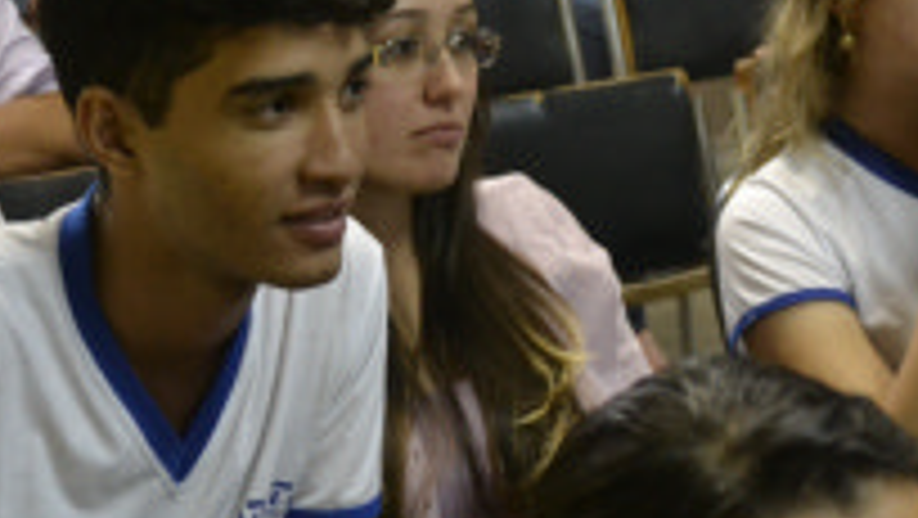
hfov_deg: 17.3
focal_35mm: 123
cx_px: 698
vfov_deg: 9.9
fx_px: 2996
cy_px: 322
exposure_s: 1/60
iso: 2000
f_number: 4.2
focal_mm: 32
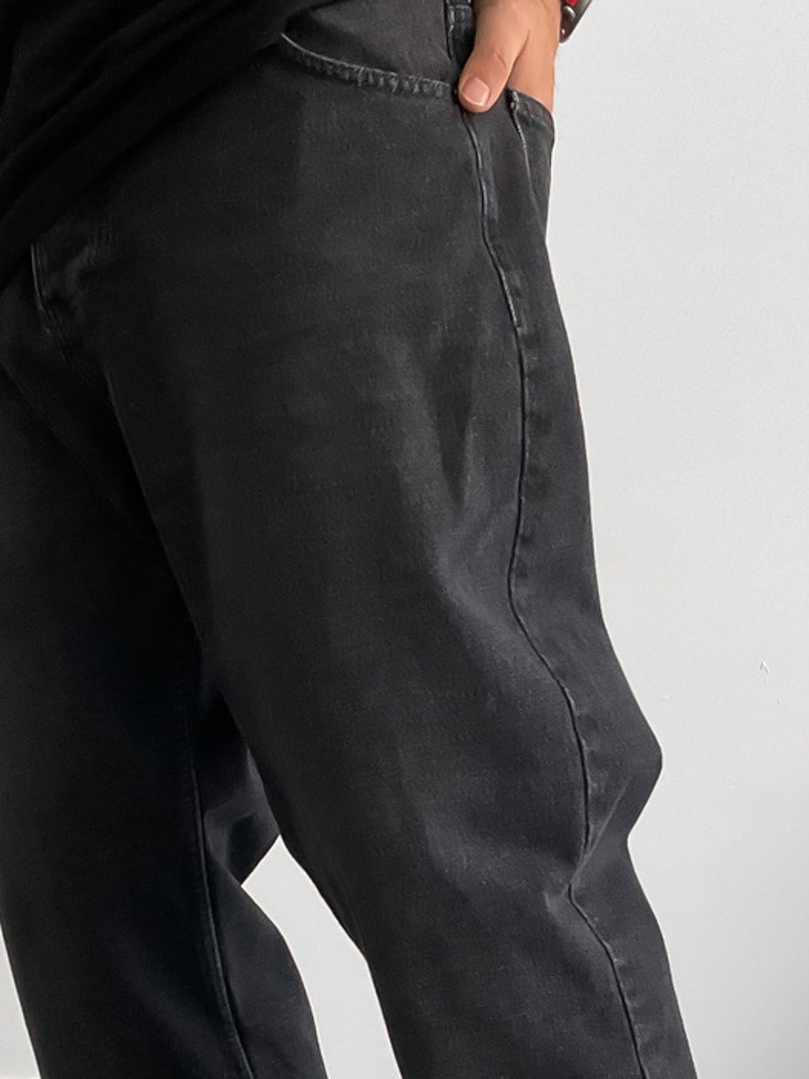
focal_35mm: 66
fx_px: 2057
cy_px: 856
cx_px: 332
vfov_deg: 28.8
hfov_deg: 22.2
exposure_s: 1/60
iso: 80
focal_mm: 3
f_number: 1.8
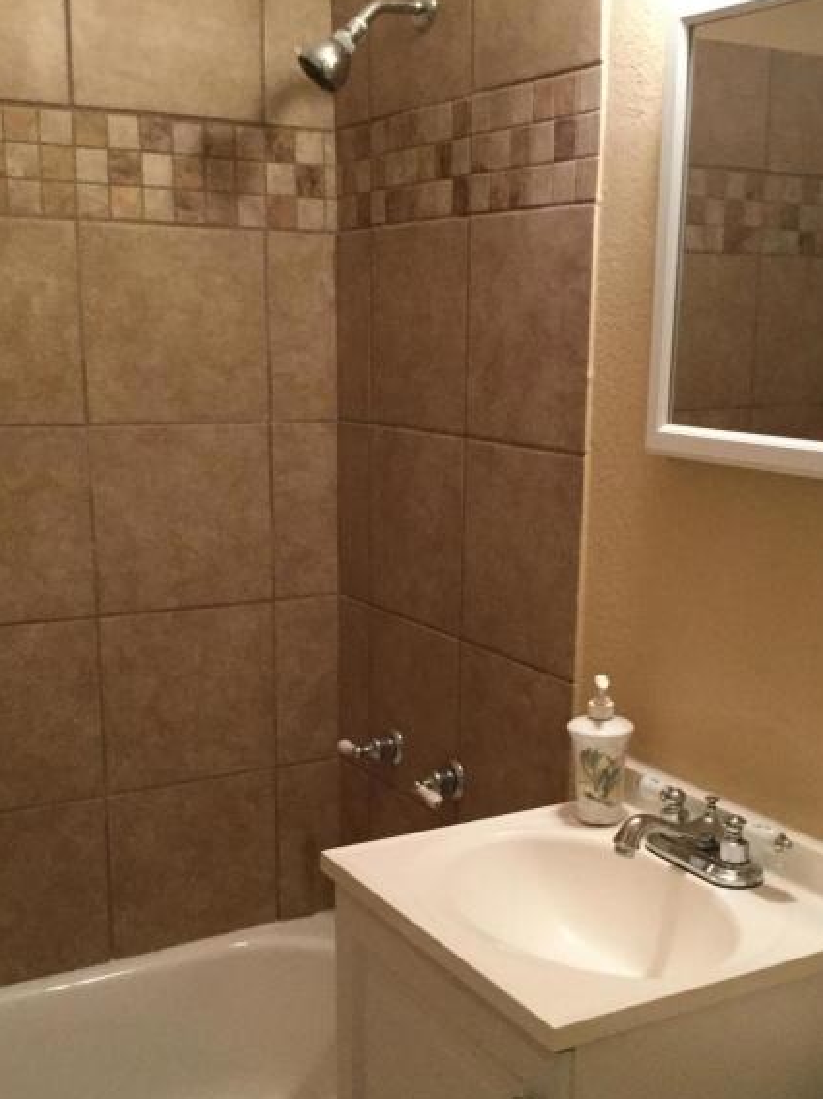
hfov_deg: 34.3
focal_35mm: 42
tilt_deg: -13.9
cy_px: 673
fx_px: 1332
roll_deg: -1.4
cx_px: 476
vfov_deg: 44.5
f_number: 2.4
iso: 250
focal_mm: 3.3
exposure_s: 1/30
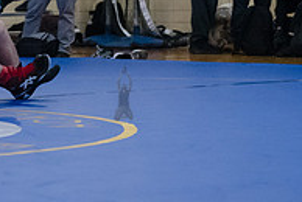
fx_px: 1756
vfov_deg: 6.6
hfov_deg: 9.7
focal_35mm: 209
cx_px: -78
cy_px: 18
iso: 8000
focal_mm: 70
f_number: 3.2
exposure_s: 1/400
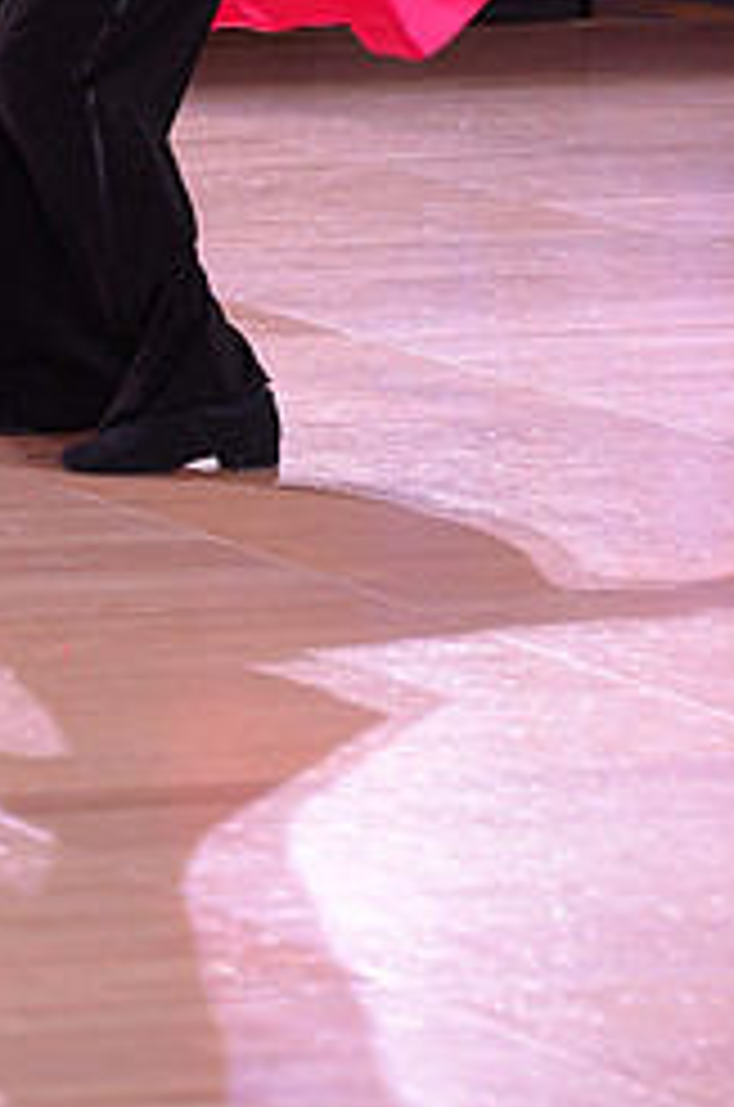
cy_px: -176
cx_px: 65
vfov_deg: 7.0
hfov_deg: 4.6
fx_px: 9060
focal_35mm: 295
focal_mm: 125
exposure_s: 1/250
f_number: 4.5
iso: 1600
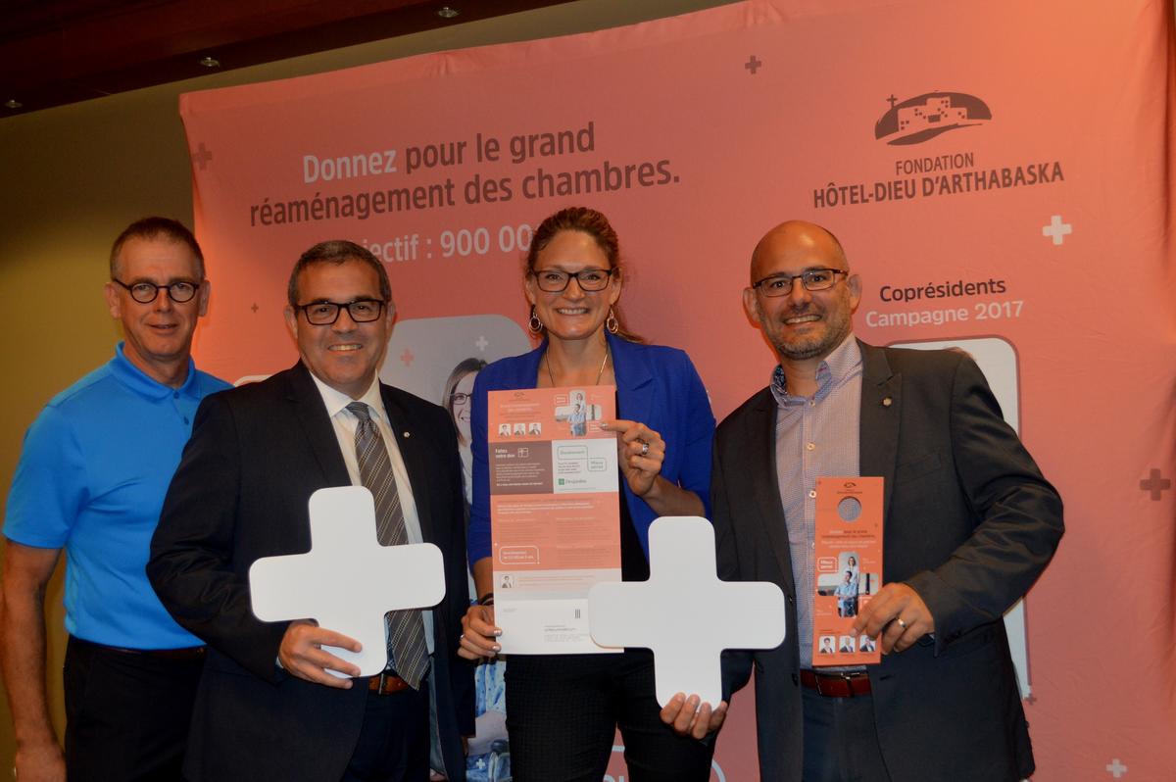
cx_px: 588
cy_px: 391
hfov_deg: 49.6
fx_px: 1273
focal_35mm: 39
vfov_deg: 34.2
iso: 1400
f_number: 4.2
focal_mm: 26
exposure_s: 1/60
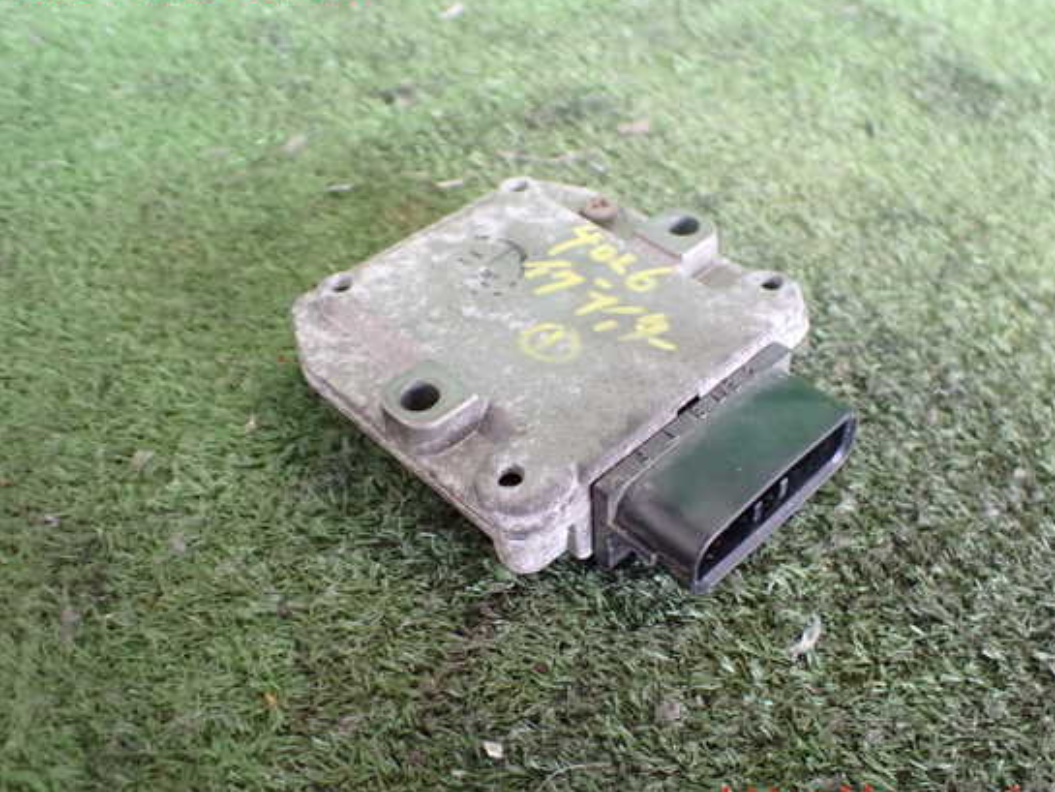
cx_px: 579
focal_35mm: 33
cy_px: 395
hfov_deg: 55.2
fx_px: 1006
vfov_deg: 43.0
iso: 800
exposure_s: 1/80
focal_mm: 5.4
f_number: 2.3
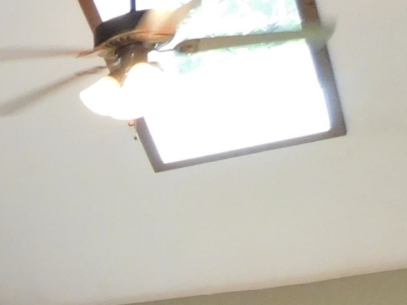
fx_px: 1117
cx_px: -393
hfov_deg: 16.2
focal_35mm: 95
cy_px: 537
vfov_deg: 14.0
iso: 360
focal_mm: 4
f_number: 3
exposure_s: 1/30
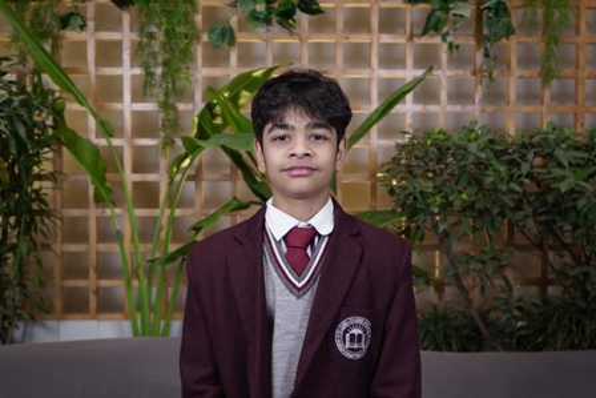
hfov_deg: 41.1
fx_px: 795
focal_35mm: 48
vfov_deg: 28.1
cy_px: 199
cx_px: 298
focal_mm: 32
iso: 250
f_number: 4
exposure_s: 1/100
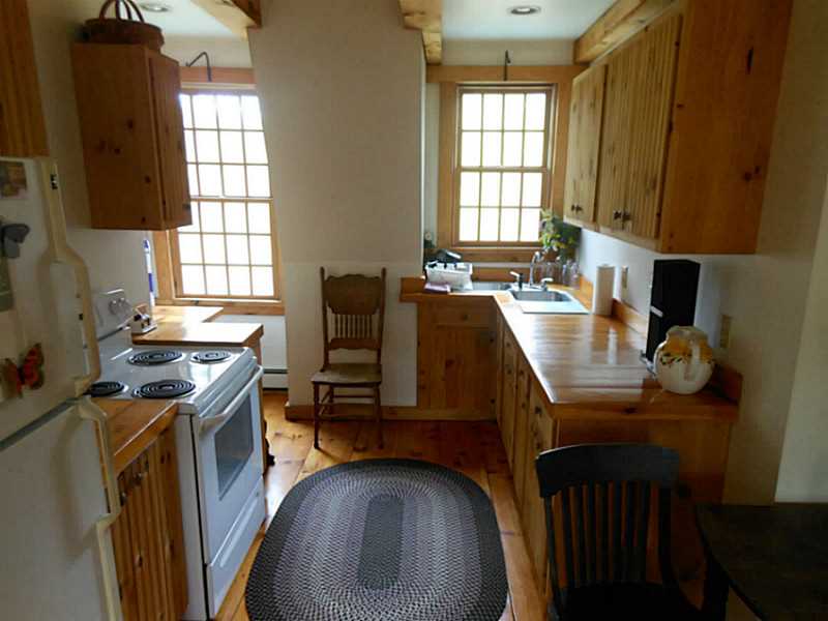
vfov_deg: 54.9
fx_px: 598
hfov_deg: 69.4
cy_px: 310
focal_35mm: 25
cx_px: 414
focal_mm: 4.5
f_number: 3.2
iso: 400
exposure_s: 1/13
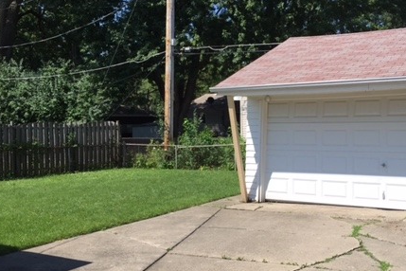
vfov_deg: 29.8
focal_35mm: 45
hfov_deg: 43.5
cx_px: 231
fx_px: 507
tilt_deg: -1.6
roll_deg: +0.1
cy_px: 151
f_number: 2.2
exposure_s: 1/1412
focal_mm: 4.15
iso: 32
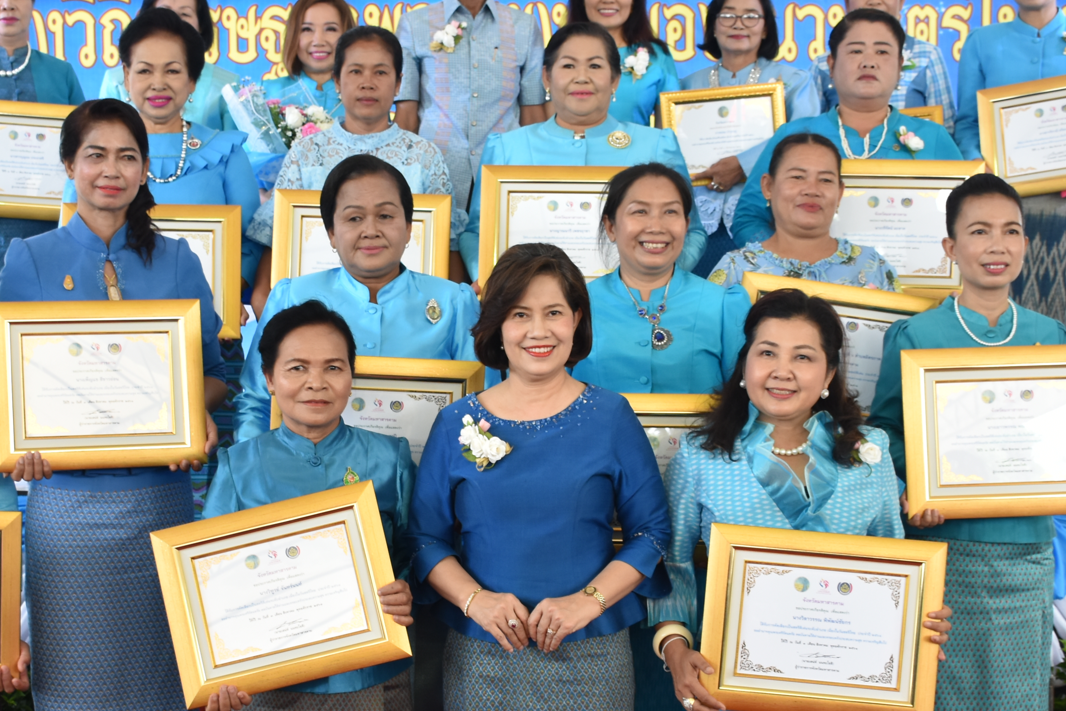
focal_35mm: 65
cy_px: 469
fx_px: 1923
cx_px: 495
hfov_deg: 31.0
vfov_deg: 20.9
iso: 400
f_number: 5
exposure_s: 1/100
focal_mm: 23
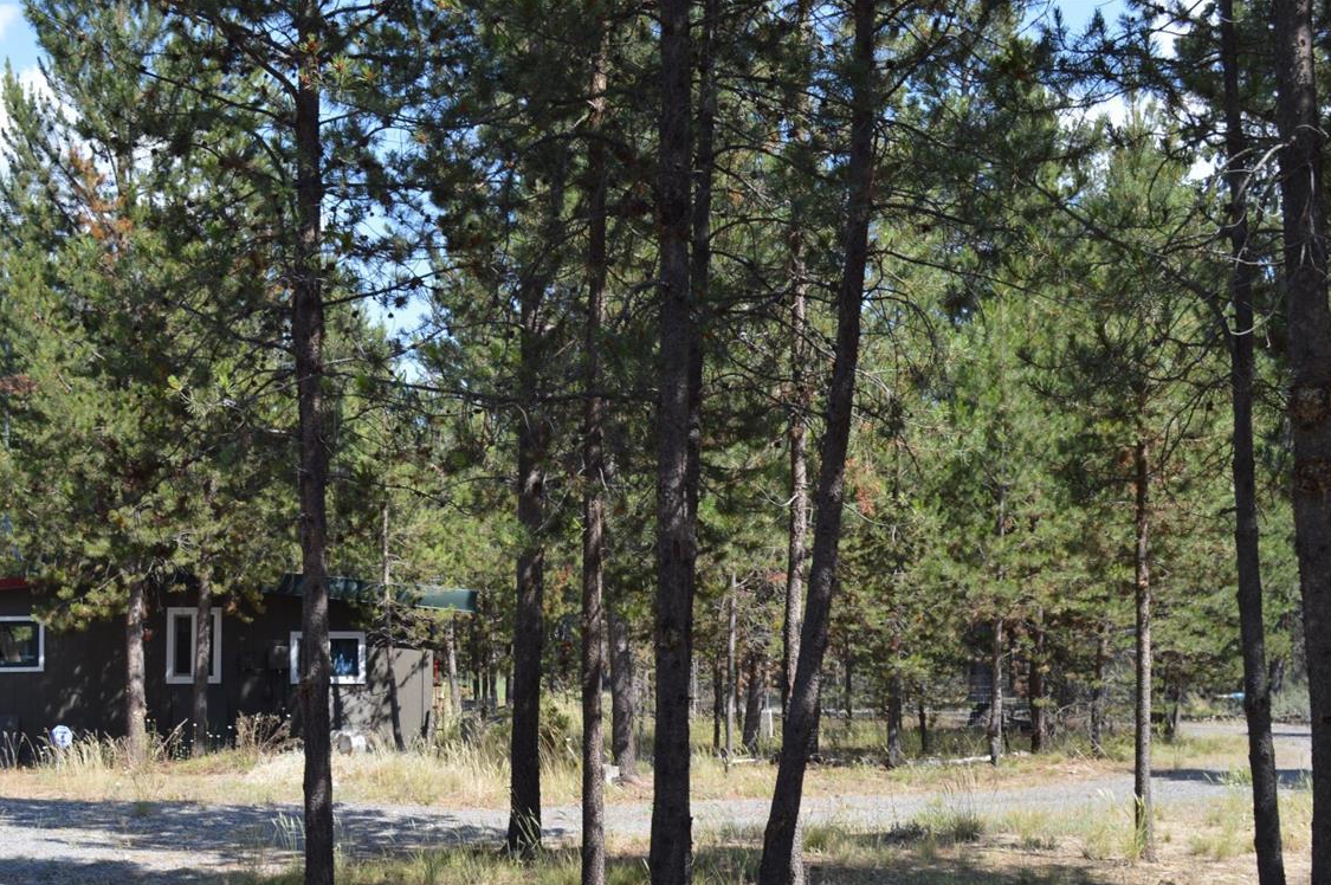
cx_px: 612
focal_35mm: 44
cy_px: 587
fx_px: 1625
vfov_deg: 30.2
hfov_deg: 44.5
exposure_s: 1/160
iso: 100
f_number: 6.3
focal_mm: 22
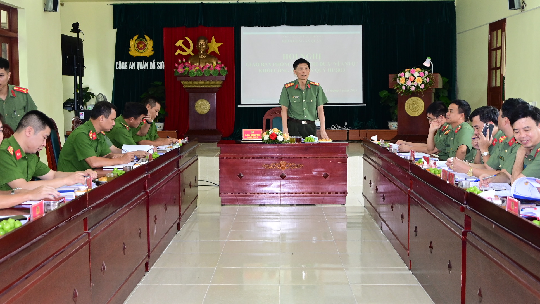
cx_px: 273
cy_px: 140
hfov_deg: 42.9
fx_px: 687
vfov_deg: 24.9
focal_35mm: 48
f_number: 4.2
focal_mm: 30
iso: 2000
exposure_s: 1/200
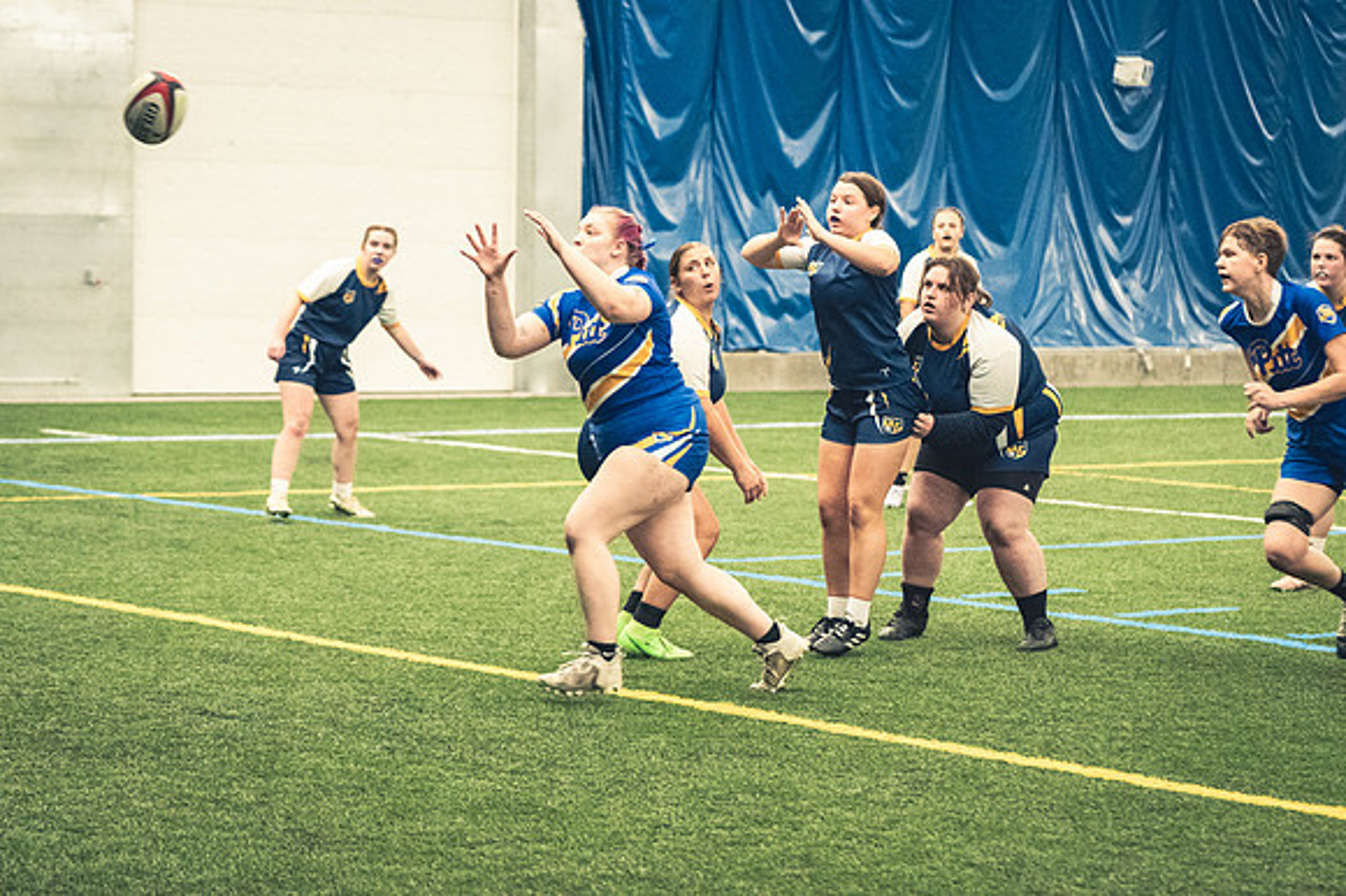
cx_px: 673
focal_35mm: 112
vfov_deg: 12.2
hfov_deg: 18.3
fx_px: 4185
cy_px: 448
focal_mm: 75
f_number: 2.8
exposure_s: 1/500
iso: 12800
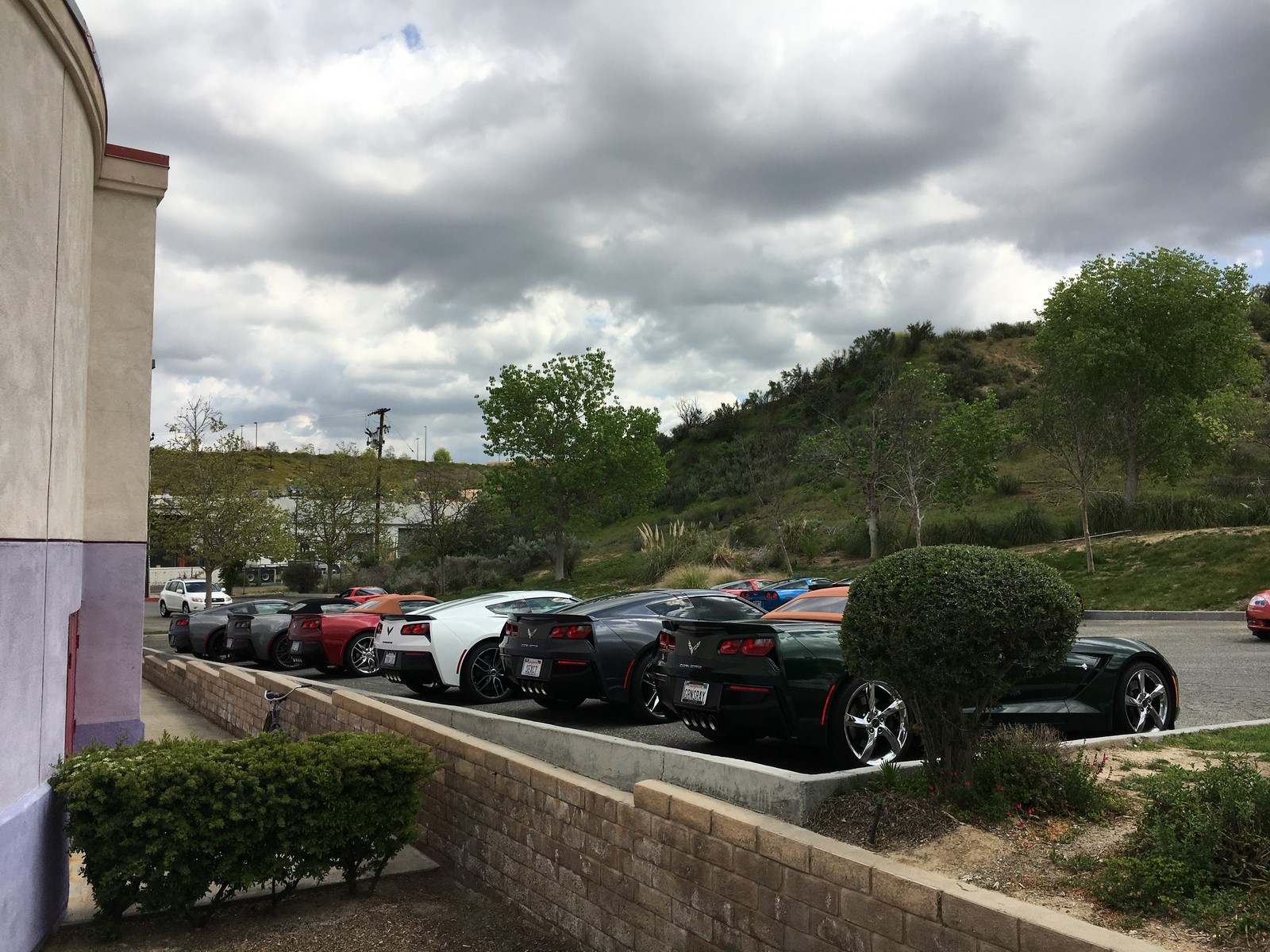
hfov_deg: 61.7
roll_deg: -0.6
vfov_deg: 48.2
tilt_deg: +3.8
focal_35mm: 29
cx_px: 635
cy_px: 476
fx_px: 1064
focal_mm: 4.15
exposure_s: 1/2024
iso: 25
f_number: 2.2
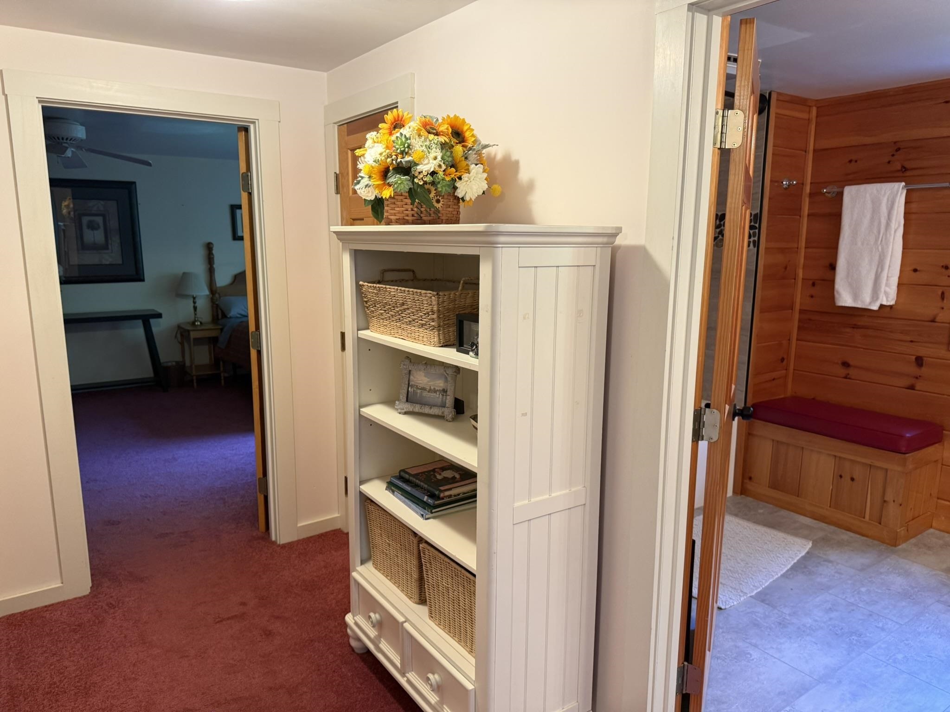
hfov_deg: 71.6
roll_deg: +0.2
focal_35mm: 24
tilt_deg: -9.6
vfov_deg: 56.8
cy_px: 356
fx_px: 659
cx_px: 475
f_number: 1.78
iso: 200
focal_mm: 6.76
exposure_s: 1/60
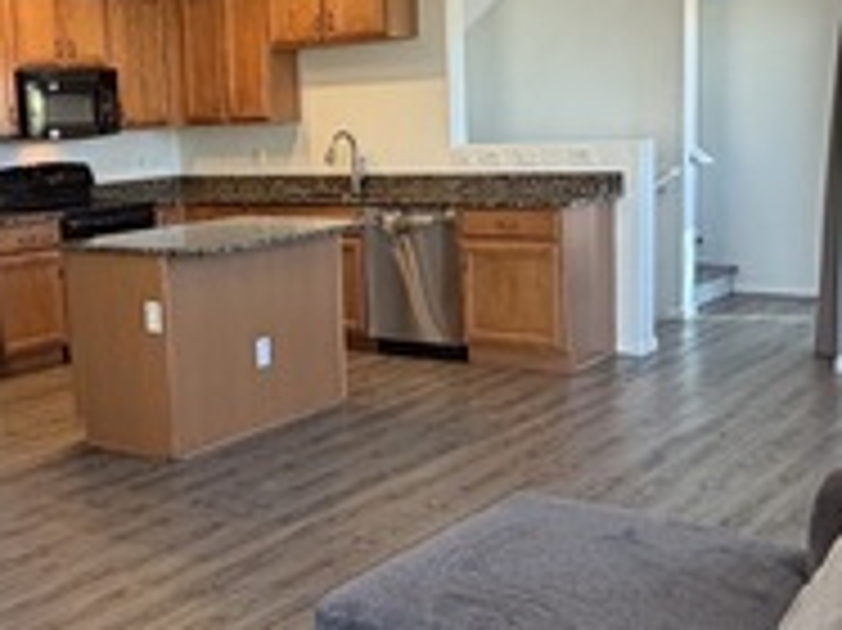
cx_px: 241
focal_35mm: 50
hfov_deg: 37.5
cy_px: 297
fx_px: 1215
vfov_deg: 29.1
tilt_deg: -8.4
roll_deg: +2.5
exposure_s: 1/120
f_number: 2.2
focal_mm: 2.22
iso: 200
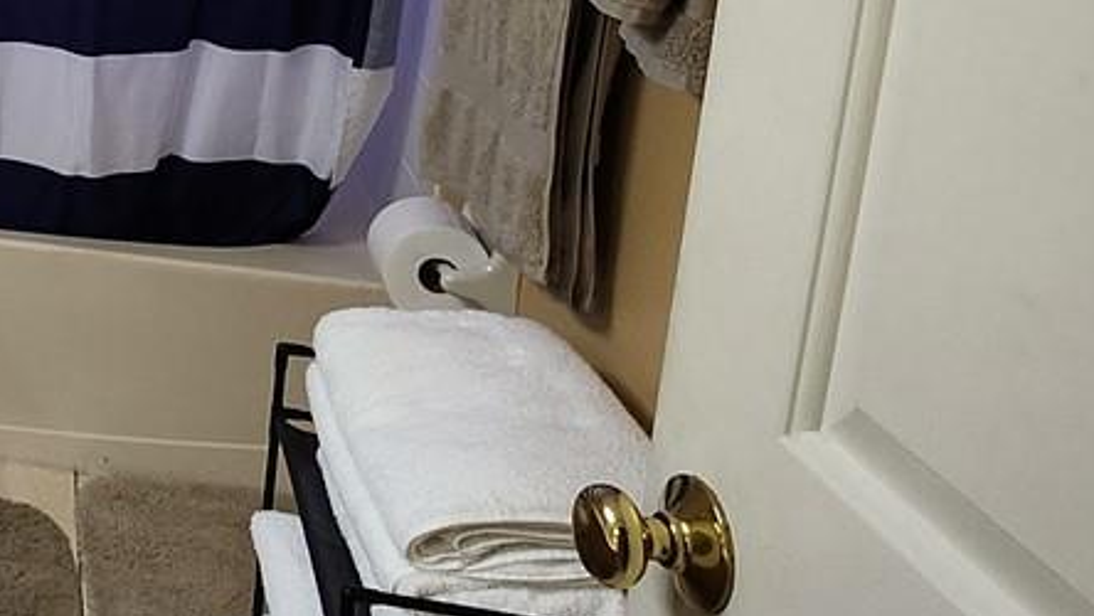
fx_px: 1480
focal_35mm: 51
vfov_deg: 21.7
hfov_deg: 30.5
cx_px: -379
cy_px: -140
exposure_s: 1/60
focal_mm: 1.74
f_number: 2.2
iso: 64
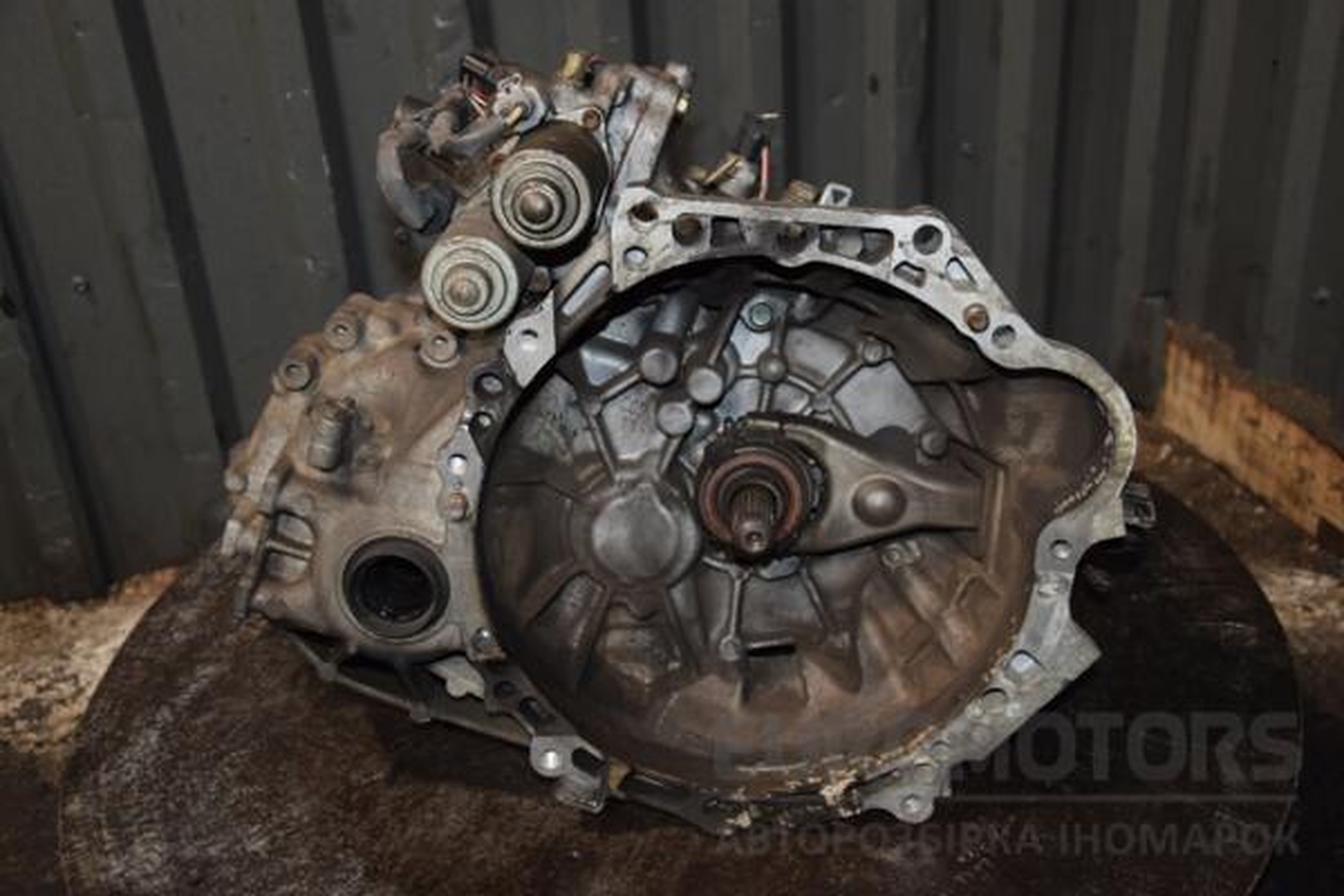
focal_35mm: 45
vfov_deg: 29.9
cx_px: 672
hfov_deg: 43.6
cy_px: 448
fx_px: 1680
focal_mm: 30
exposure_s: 1/60
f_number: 5
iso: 800
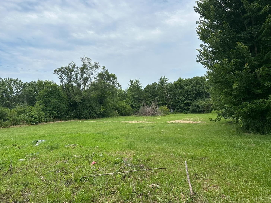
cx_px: 140
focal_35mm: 25
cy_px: 99
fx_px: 196
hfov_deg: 69.4
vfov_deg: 54.9
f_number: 1.78
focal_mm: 6.86
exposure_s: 1/5263
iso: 80
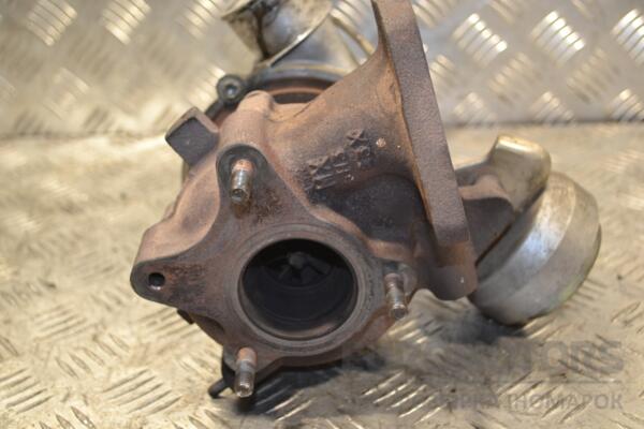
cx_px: 322
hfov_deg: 41.1
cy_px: 214
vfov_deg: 28.1
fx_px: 859
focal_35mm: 48
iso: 500
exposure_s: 1/60
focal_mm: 32
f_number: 4.8
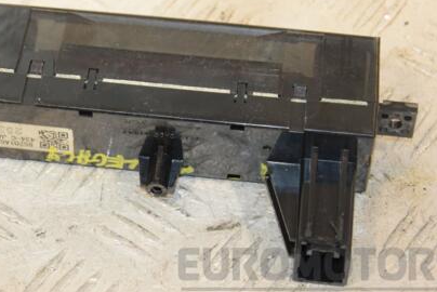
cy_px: 120
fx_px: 1676
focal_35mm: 138
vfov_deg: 10.0
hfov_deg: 14.8
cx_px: 158
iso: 1600
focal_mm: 62
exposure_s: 1/200
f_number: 5.6
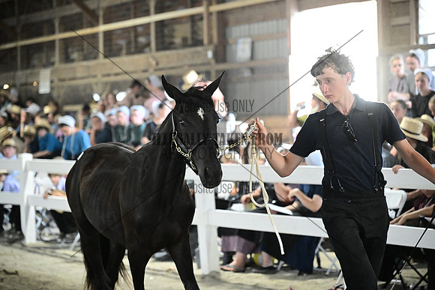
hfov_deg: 17.1
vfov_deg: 11.4
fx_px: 1450
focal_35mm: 120
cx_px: 218
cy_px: 145
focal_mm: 120
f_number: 4
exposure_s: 1/292
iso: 10000
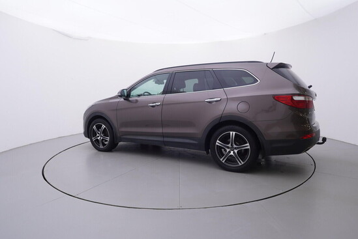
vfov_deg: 56.2
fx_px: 224
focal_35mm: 22
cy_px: 120
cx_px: 179
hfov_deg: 77.3
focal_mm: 15
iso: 200
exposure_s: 1/80
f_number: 5
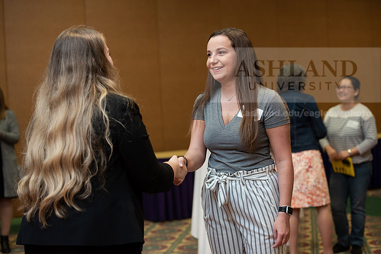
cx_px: 190
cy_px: 127
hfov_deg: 28.8
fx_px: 741
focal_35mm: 70
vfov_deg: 19.5
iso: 1250
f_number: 3.5
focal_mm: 70
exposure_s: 1/200
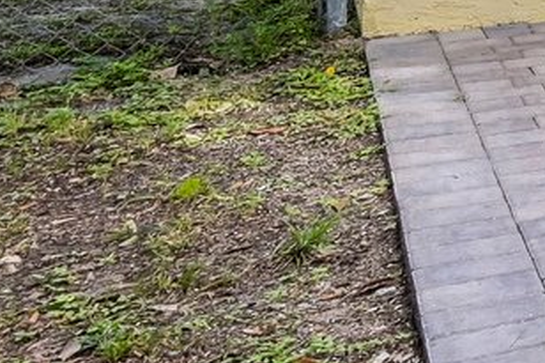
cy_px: -282
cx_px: 1444
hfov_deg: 13.2
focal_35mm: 93
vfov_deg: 13.3
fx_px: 1407
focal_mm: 14
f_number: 8
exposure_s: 1/160
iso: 400
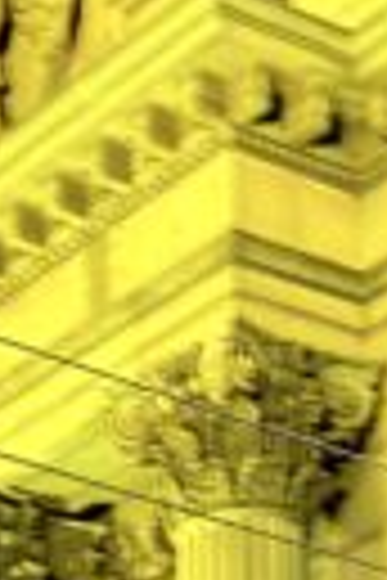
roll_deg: +0.1
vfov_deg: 9.6
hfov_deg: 6.9
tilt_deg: +11.8
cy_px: 1200
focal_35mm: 198
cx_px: -54
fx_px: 3193
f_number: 1.78
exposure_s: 1/25
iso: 400
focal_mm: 6.76
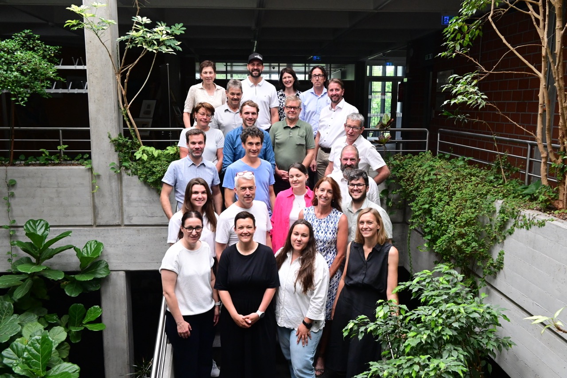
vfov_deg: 42.6
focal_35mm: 31
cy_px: 189
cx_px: 284
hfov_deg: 60.7
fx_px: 484
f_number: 7.1
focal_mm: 20.5
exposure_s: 1/200
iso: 2500
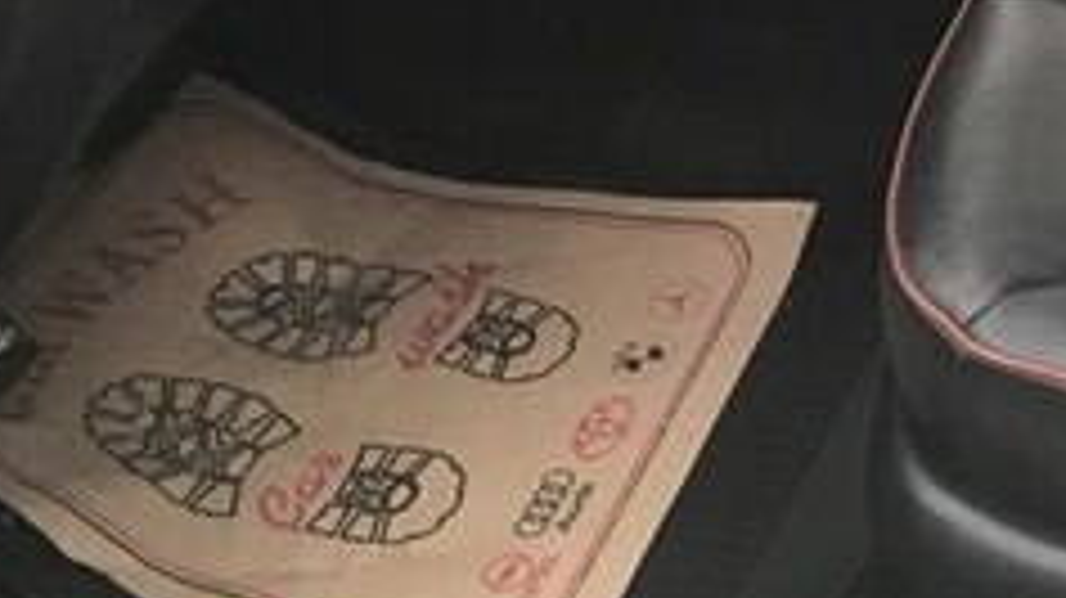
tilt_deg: -18.2
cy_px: -452
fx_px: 2486
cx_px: 1053
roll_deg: +3.9
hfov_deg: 23.3
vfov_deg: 12.6
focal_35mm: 88
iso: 32
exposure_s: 1/33
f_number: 2.2
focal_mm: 4.15
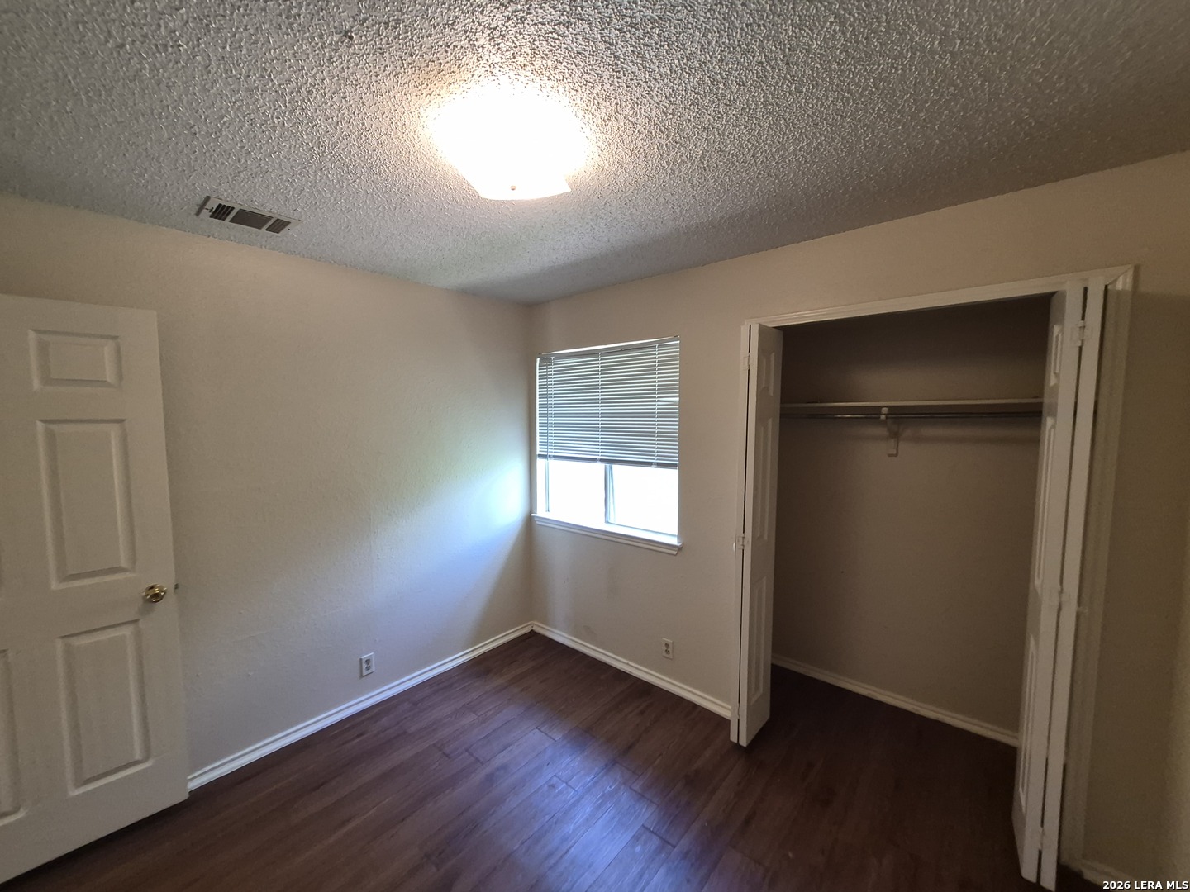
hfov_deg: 106.2
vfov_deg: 89.9
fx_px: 447
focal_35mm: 13
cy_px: 446
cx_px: 595
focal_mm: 1.74
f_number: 2.2
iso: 160
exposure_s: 1/60
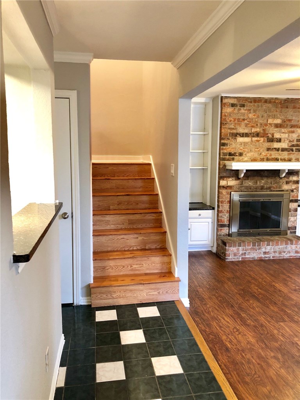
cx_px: 150
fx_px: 324
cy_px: 200
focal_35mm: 28
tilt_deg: -6.5
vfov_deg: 63.4
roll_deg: +0.6
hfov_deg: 49.7
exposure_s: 1/9
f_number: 1.8
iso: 100
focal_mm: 4
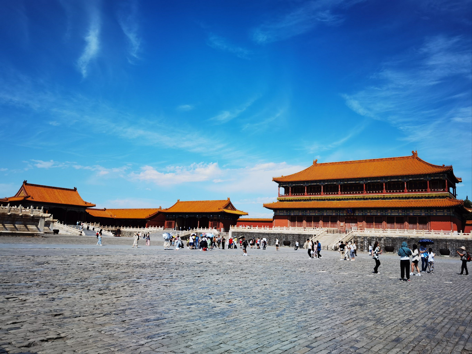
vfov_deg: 51.4
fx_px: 368
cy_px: 177
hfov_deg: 65.3
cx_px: 236
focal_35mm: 27
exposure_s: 1/10000
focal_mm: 6.71
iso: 50
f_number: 1.9
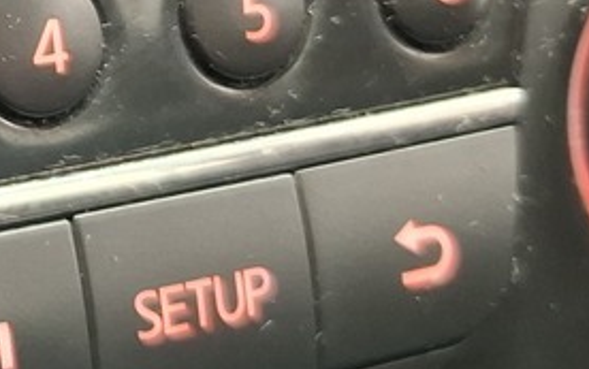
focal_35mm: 127
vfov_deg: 10.0
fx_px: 2040
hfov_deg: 14.6
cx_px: -429
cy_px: -183
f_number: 1.8
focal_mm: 5.54
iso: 640
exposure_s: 1/25
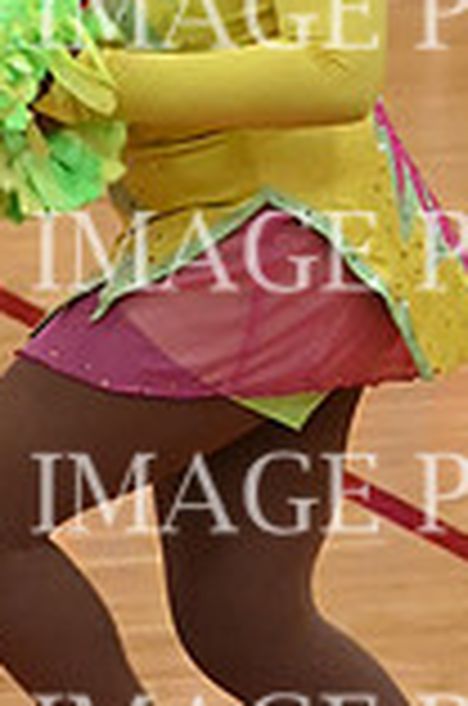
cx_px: 385
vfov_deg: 2.2
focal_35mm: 945
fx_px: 18508
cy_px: 130
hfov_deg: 1.4
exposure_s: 1/400
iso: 6400
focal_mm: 170
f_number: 4
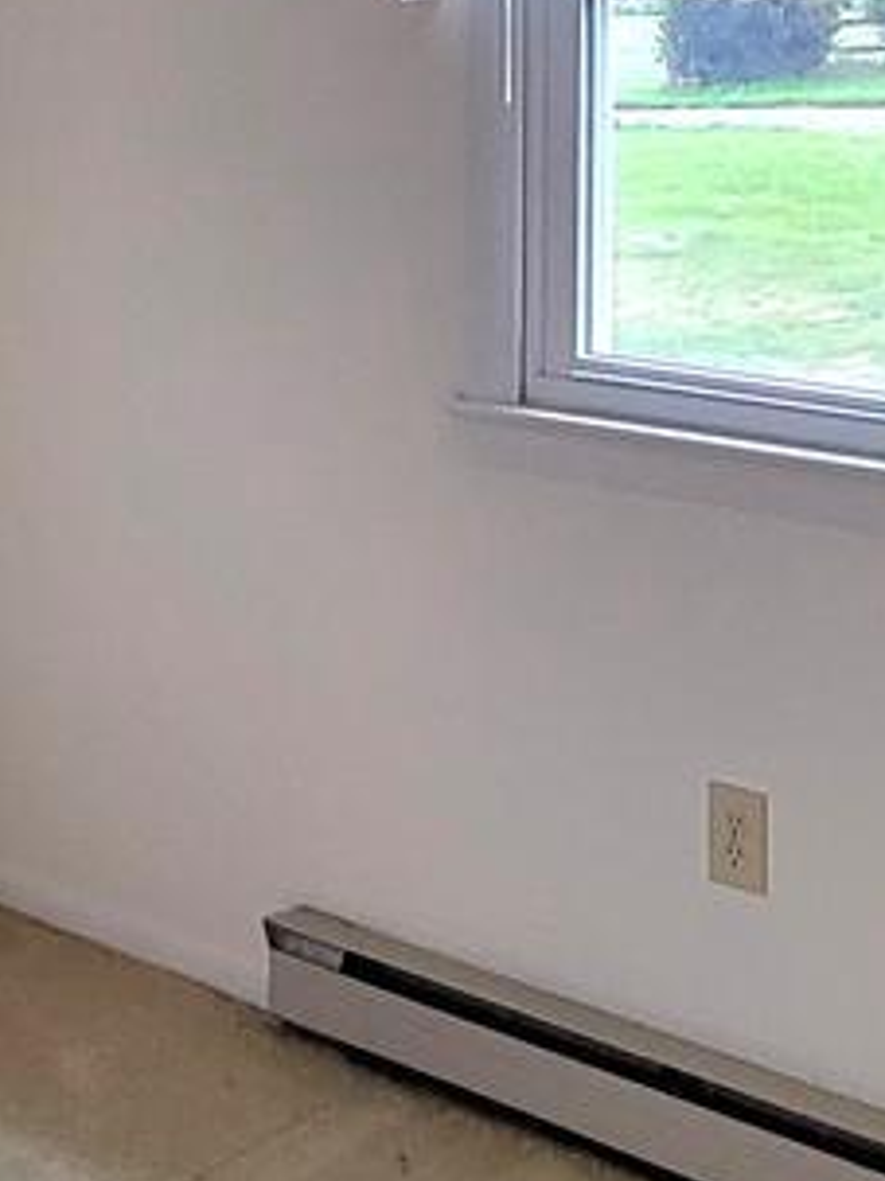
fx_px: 2251
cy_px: 133
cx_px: 370
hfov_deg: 22.2
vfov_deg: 28.3
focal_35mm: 66
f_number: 2.2
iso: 250
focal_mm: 1.74
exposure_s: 1/60.2
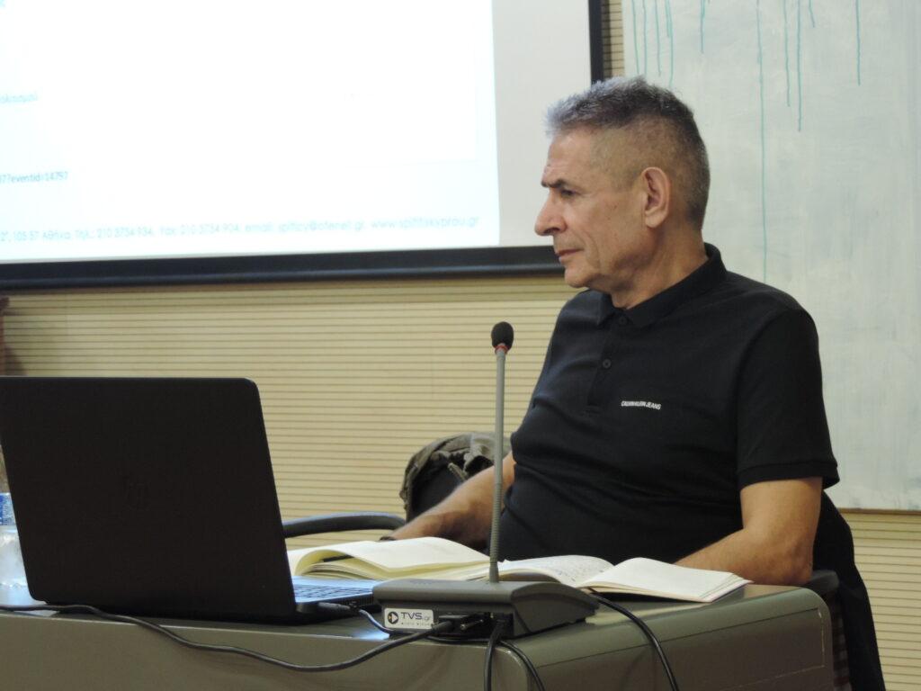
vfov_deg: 12.3
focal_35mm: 120
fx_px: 3193
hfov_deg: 16.4
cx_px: 460
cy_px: 346
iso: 560
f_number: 4.2
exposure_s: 1/25
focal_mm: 21.4
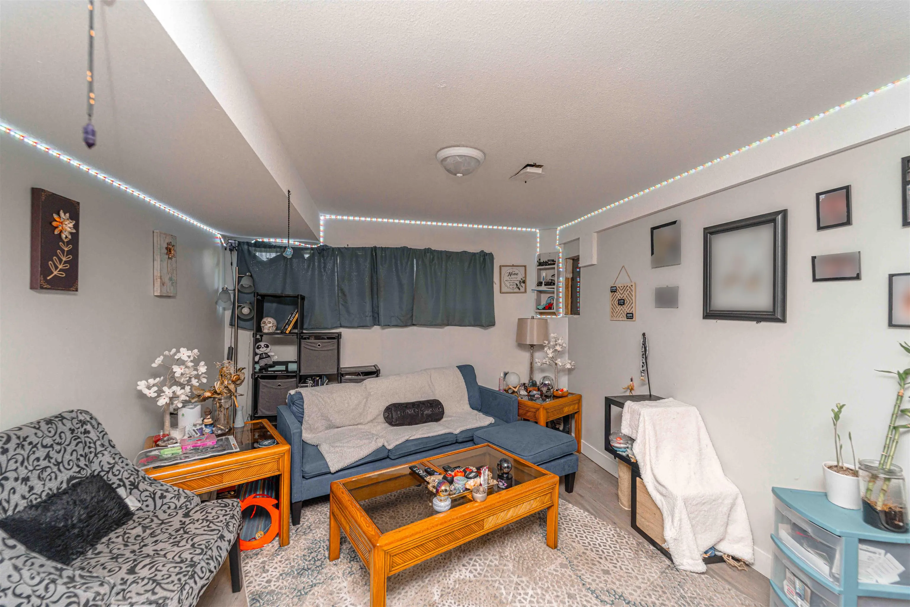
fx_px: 354
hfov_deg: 104.3
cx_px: 455
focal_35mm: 14
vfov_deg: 81.2
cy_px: 304
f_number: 3.5
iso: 400
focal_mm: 14
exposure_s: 1/125
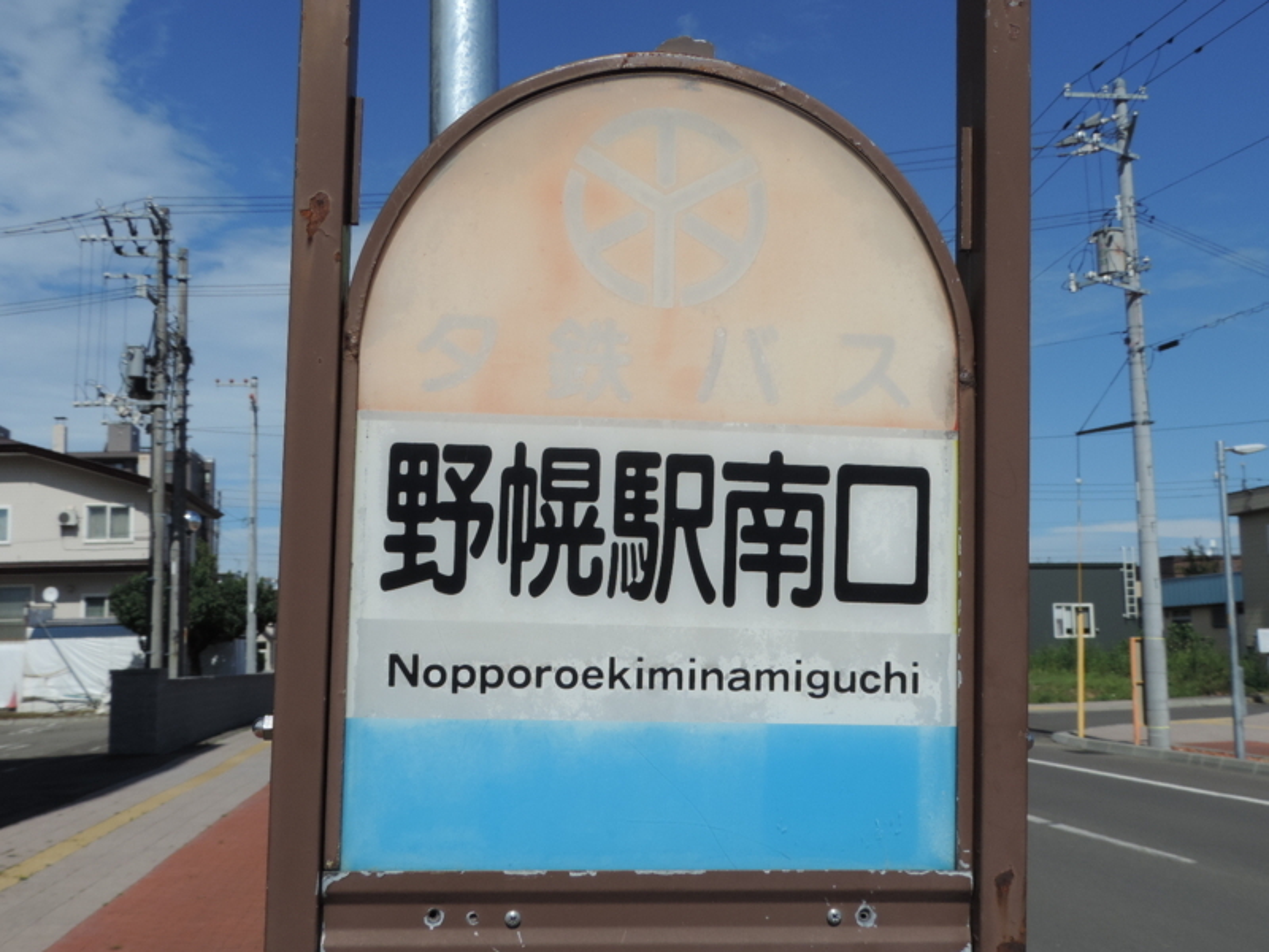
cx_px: 634
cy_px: 476
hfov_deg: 52.6
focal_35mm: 35
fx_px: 1283
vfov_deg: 40.7
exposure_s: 1/1250
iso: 80
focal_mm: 6.2
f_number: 4.1
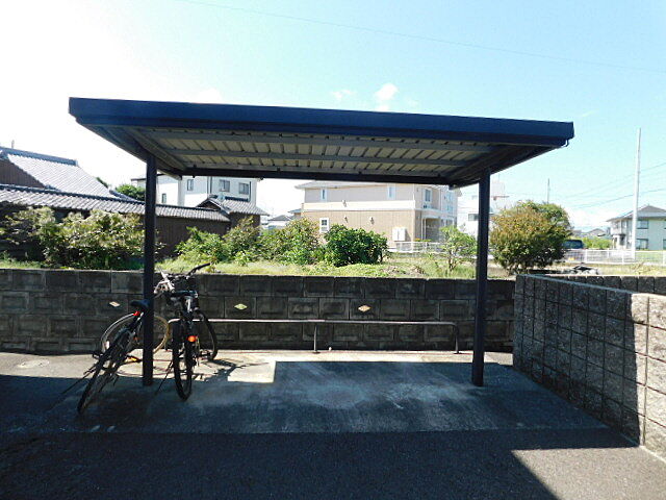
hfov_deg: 73.9
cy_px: 250
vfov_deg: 58.9
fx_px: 443
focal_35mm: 23
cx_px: 333
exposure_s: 1/800
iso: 125
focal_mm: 4
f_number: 3
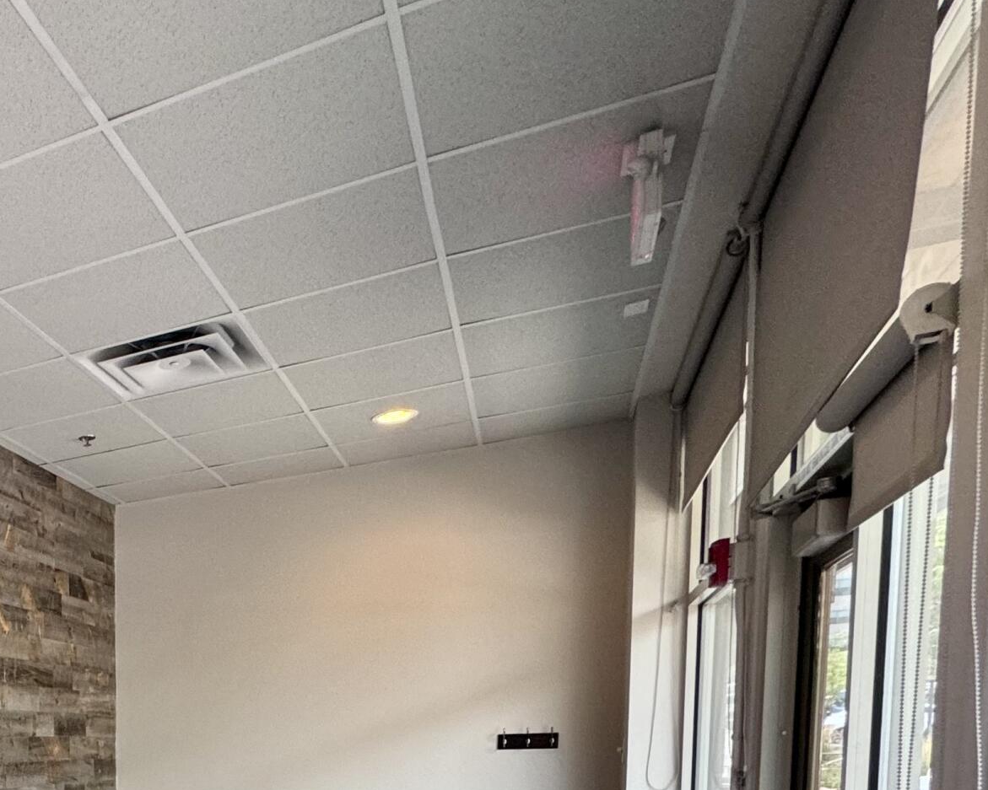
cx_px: -98
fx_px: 1024
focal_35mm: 35
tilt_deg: -5.9
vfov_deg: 36.2
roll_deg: +1.9
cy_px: 859
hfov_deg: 41.2
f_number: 2.2
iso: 160
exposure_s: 1/120
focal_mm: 2.22
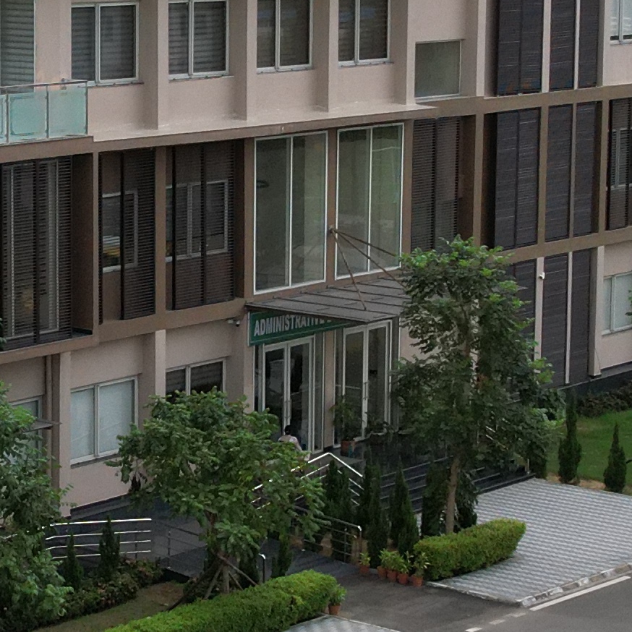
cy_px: 236
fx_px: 2417
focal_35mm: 117
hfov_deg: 14.7
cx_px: 58
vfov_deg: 14.9
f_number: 2.8
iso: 400
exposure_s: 1/1600
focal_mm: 8.38
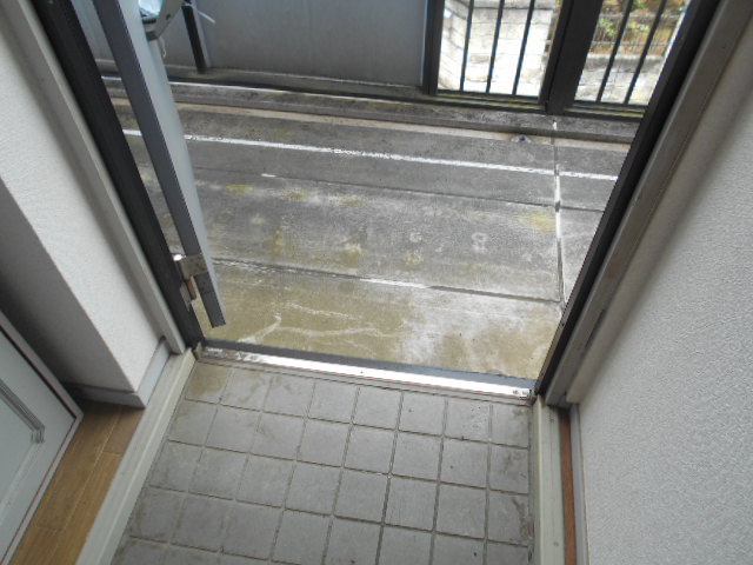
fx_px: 566
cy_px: 282
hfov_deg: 67.3
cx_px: 376
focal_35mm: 26
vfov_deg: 53.1
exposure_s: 1/160
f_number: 3.2
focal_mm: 4.6
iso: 80
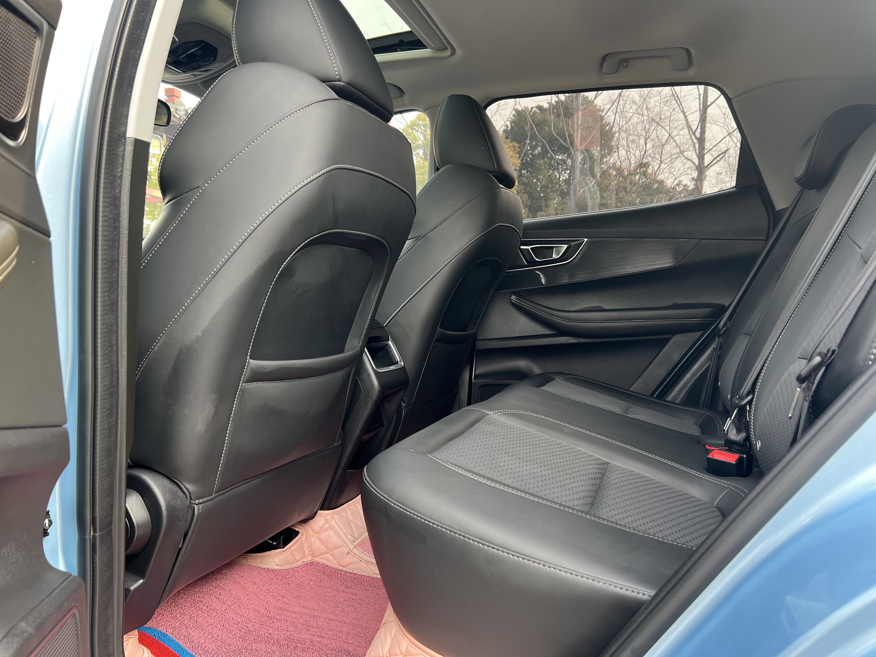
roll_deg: -0.4
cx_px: 438
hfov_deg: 67.3
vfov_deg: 53.1
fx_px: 658
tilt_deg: -2.5
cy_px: 328
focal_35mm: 26
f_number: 1.5
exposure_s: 1/121
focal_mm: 5.7
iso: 100
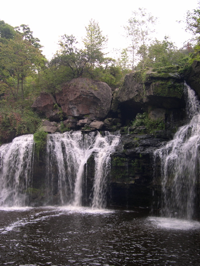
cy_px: 133
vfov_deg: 49.0
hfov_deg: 37.7
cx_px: 100
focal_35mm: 38
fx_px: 293
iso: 100
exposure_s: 1/41.8
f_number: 2.8
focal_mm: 8
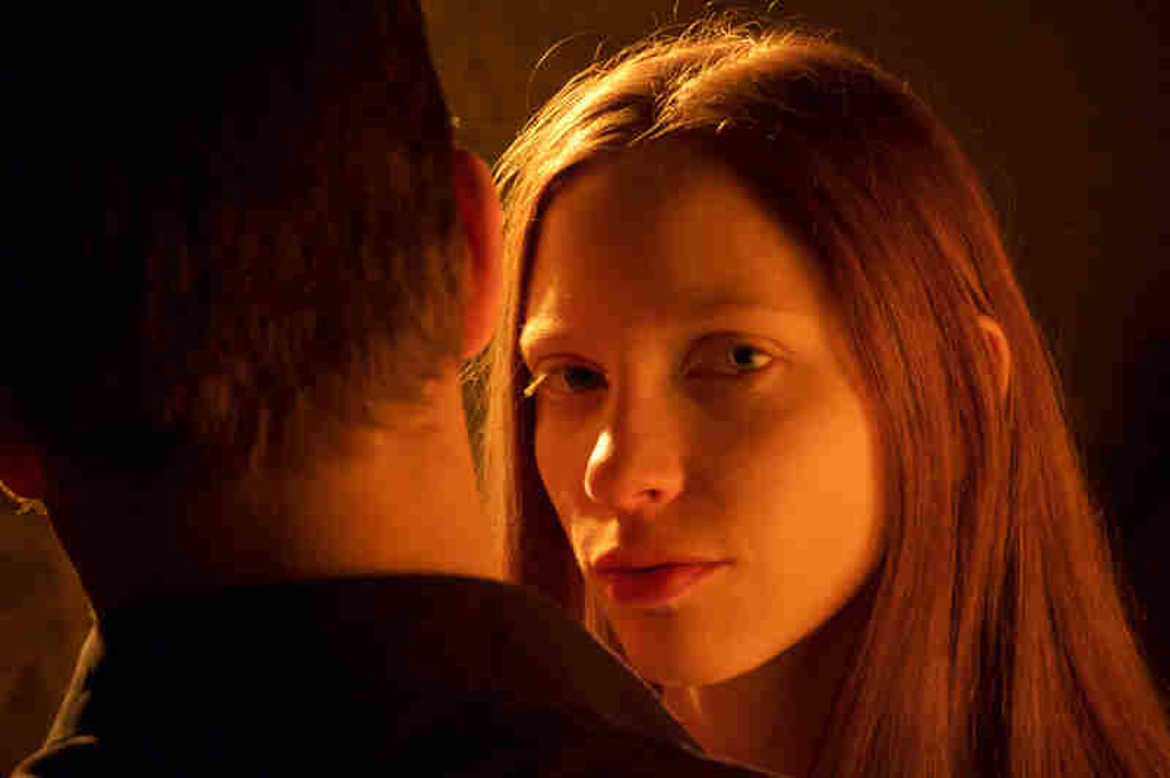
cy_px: 389
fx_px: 3020
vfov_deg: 14.7
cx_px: 585
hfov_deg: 21.9
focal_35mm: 93
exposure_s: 1/8
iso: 1600
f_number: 4.2
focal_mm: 62
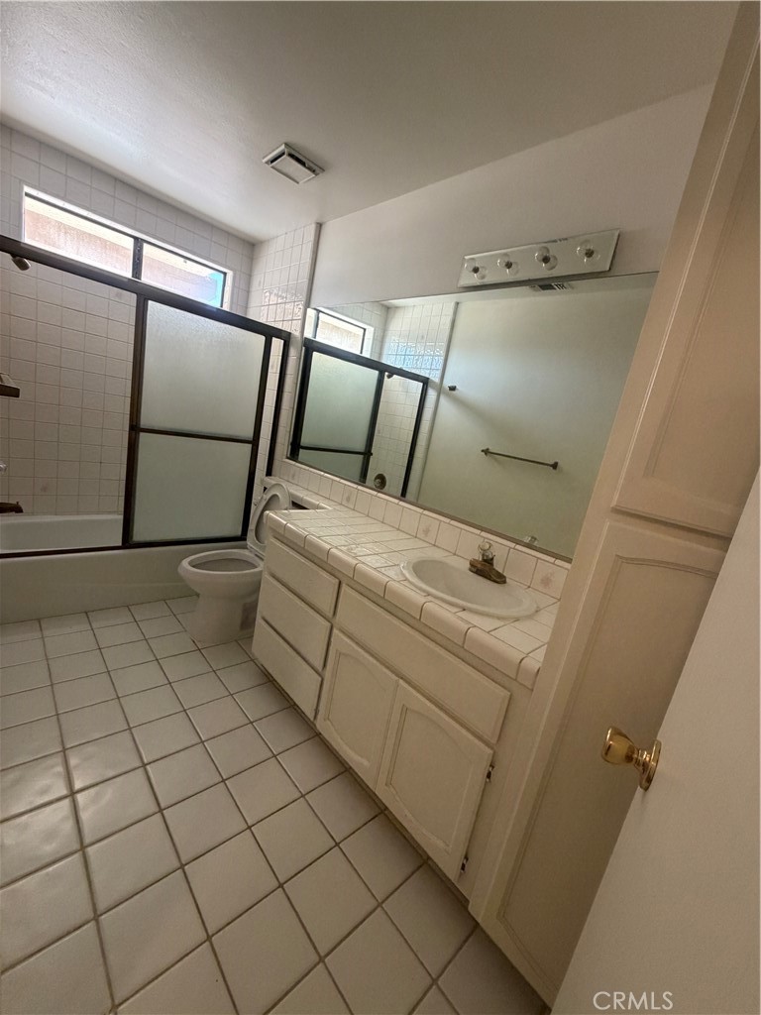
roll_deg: -11.1
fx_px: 410
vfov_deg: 102.1
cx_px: 380
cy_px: 508
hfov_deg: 85.7
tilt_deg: -10.8
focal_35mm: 14
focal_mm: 2.22
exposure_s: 1/120
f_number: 2.2
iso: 320
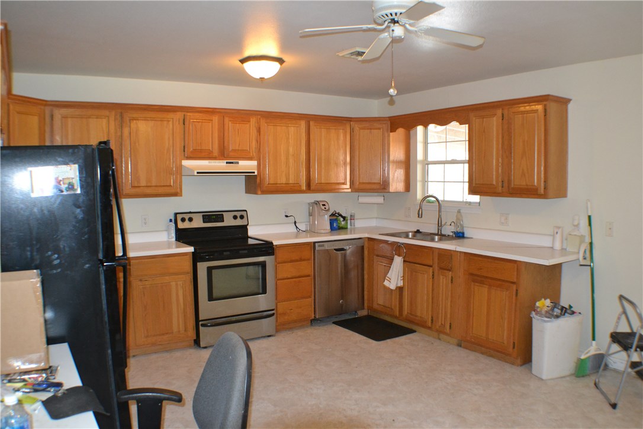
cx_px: 322
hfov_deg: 53.1
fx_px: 643
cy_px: 214
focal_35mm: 36
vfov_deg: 36.9
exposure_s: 1/60
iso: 2000
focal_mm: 24
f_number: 4
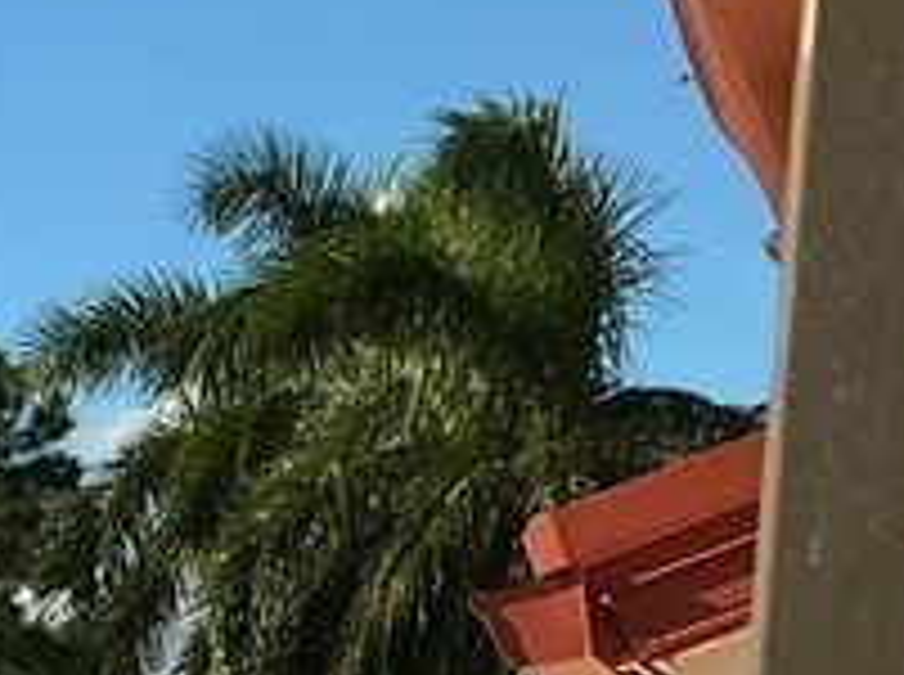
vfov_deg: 9.5
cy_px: 1233
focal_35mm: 148
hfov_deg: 11.1
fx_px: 3858
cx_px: -1327
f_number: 1.8
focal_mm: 3
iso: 25
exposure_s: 1/1534
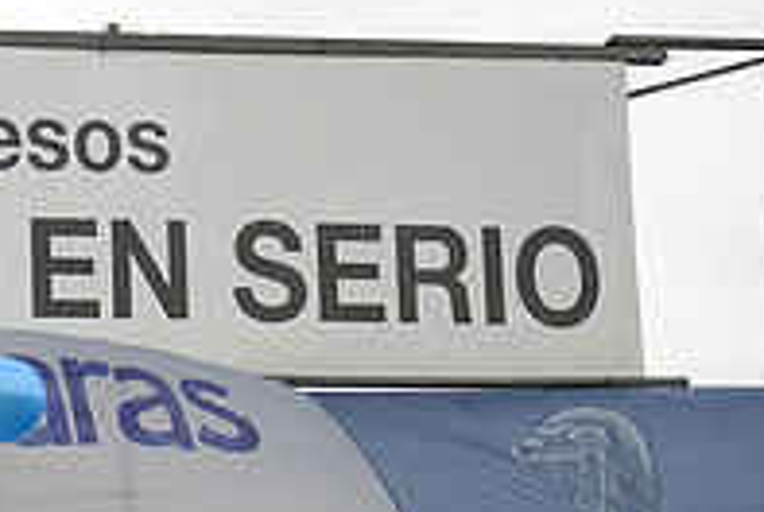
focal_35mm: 100
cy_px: 727
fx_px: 2125
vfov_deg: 13.1
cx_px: -287
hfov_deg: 18.6
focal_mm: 34
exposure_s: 1/500
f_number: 4
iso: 400
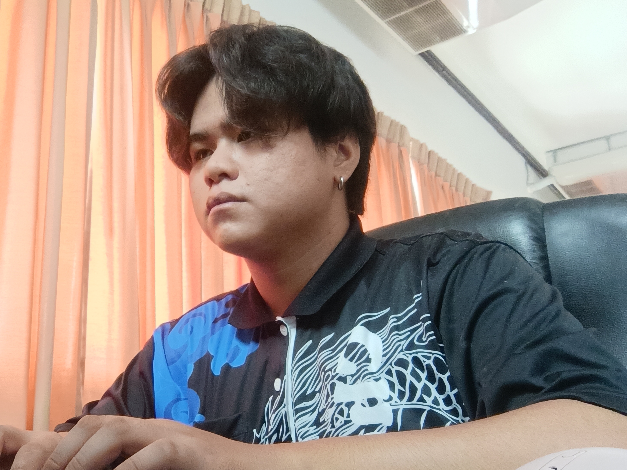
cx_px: 228
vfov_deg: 37.6
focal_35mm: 38
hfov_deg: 48.4
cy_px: 278
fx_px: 688
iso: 200
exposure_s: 1/25
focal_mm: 3.27
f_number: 2.4
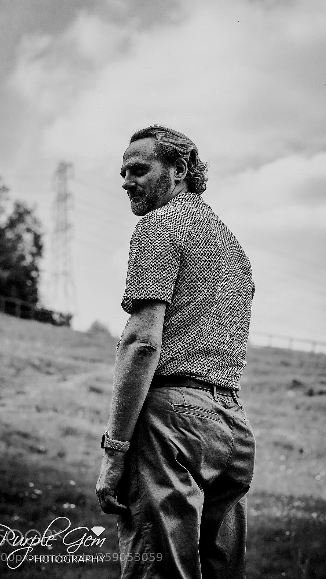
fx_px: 814
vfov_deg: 39.2
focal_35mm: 53
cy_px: 293
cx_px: 166
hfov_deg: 22.6
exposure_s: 1/1600
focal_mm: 50
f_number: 3.2
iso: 200
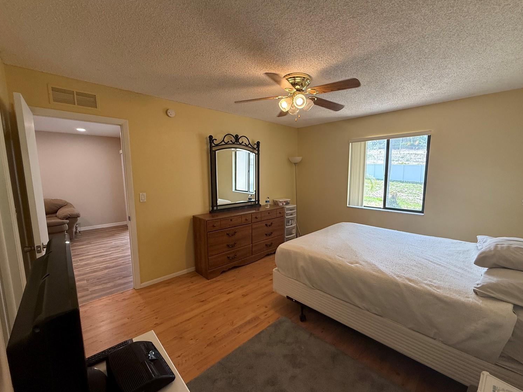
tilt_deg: -7.9
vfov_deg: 81.7
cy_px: 202
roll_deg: -0.4
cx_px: 275
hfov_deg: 98.1
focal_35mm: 15
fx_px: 227
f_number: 2.2
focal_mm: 2.22
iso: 160
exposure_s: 1/120
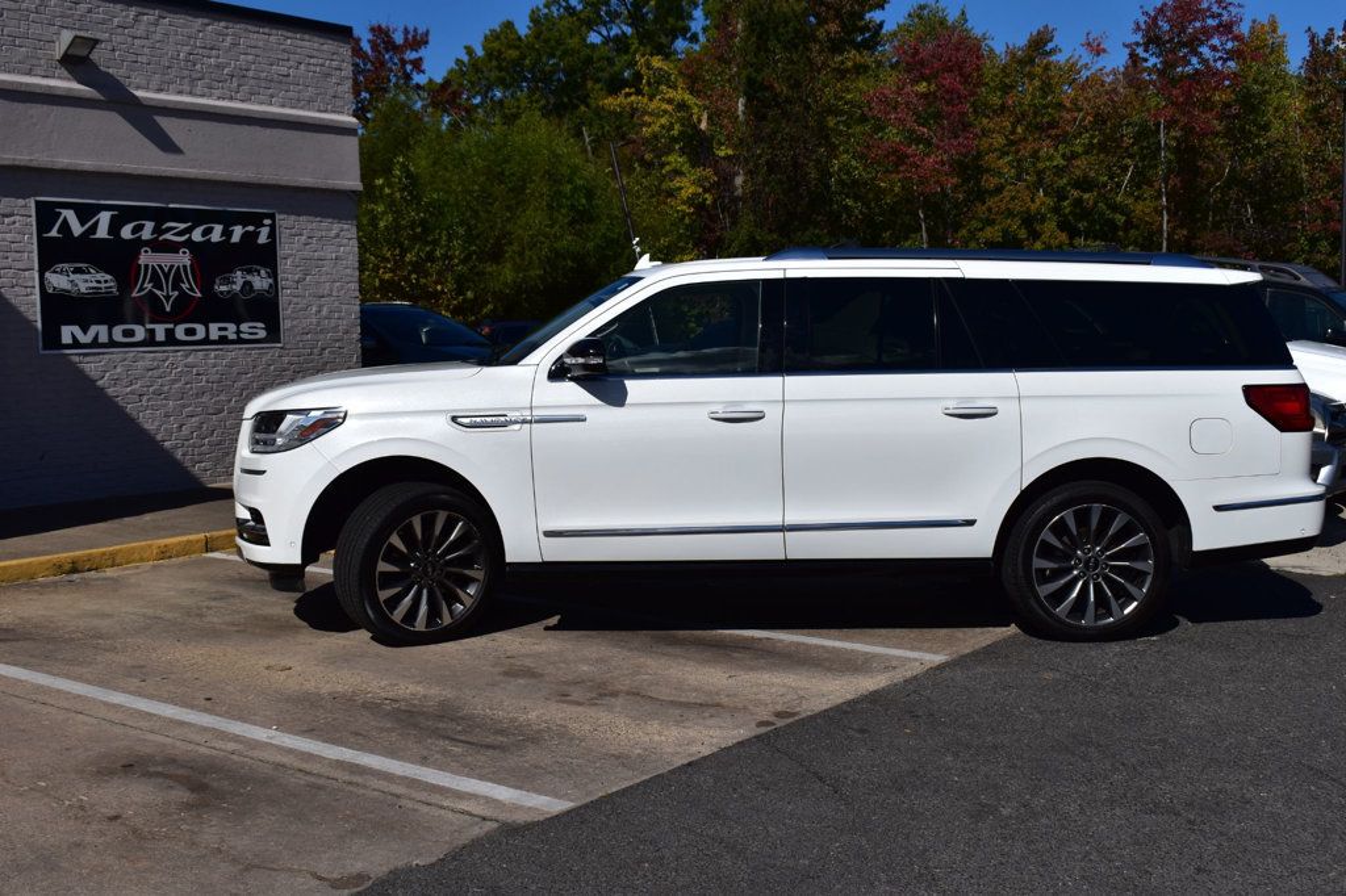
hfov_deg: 46.4
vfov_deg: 31.9
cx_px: 673
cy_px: 448
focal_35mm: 42
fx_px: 1570
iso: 200
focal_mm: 28
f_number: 13
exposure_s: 1/800
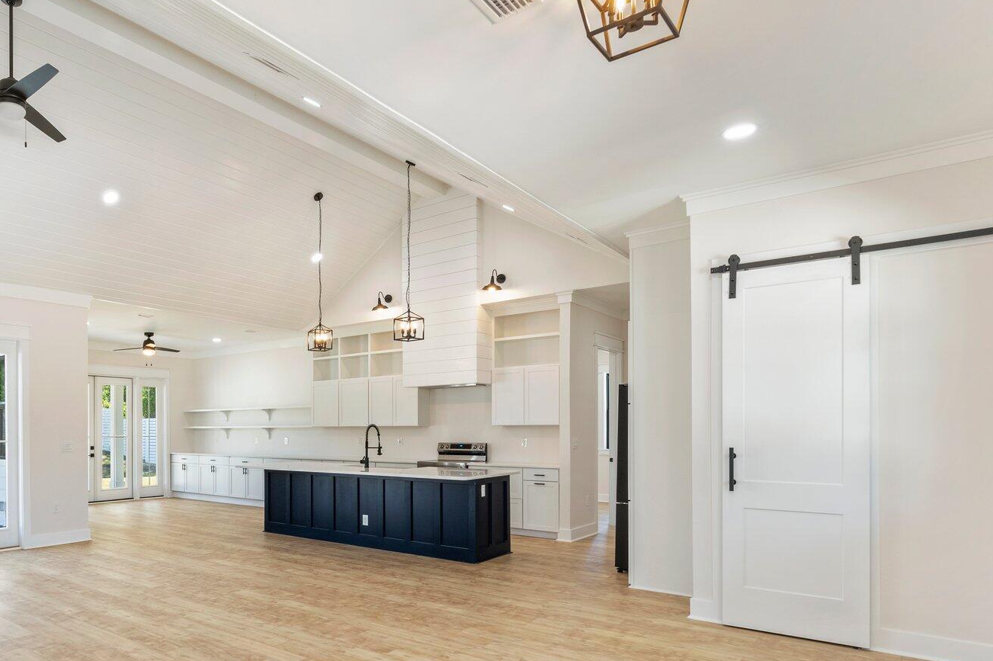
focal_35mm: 22
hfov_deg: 73.8
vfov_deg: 55.4
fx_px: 606
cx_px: 266
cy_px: 465
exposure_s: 1/30
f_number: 9
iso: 500
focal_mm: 14
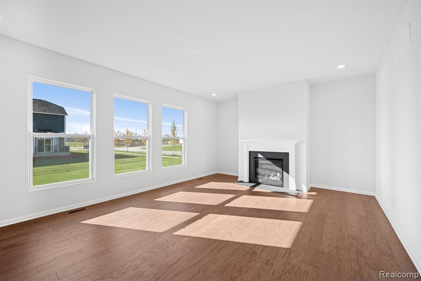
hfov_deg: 104.2
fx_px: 164
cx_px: 210
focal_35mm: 14
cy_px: 140
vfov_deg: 81.2
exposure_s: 1/13
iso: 100
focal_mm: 14
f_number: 9
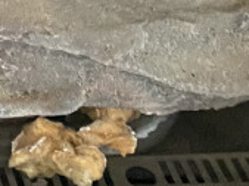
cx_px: -333
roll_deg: +3.2
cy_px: -131
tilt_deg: -32.0
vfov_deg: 9.0
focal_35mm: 158
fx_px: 1134
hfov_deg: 10.8
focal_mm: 4.25
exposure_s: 1/30
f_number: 1.8
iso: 800
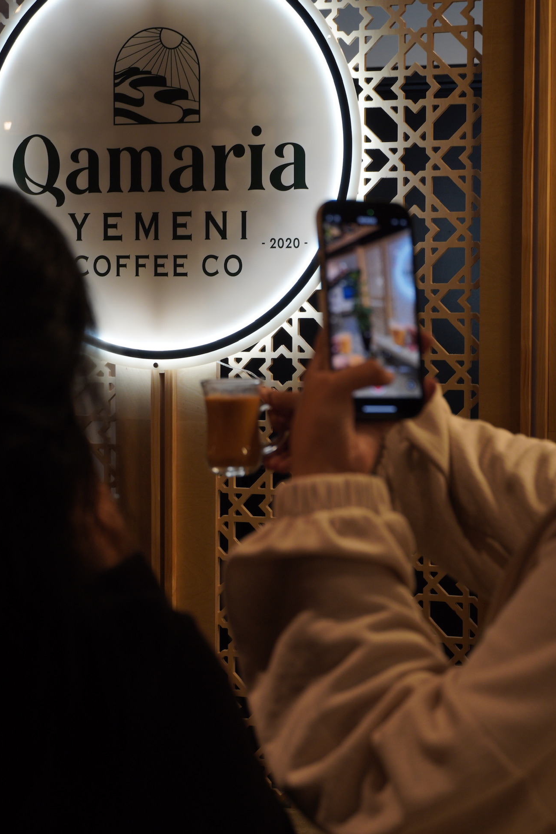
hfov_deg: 16.5
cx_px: 308
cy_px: 391
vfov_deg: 24.6
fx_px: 1913
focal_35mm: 83
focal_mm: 49
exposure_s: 1/50
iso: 320
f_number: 5
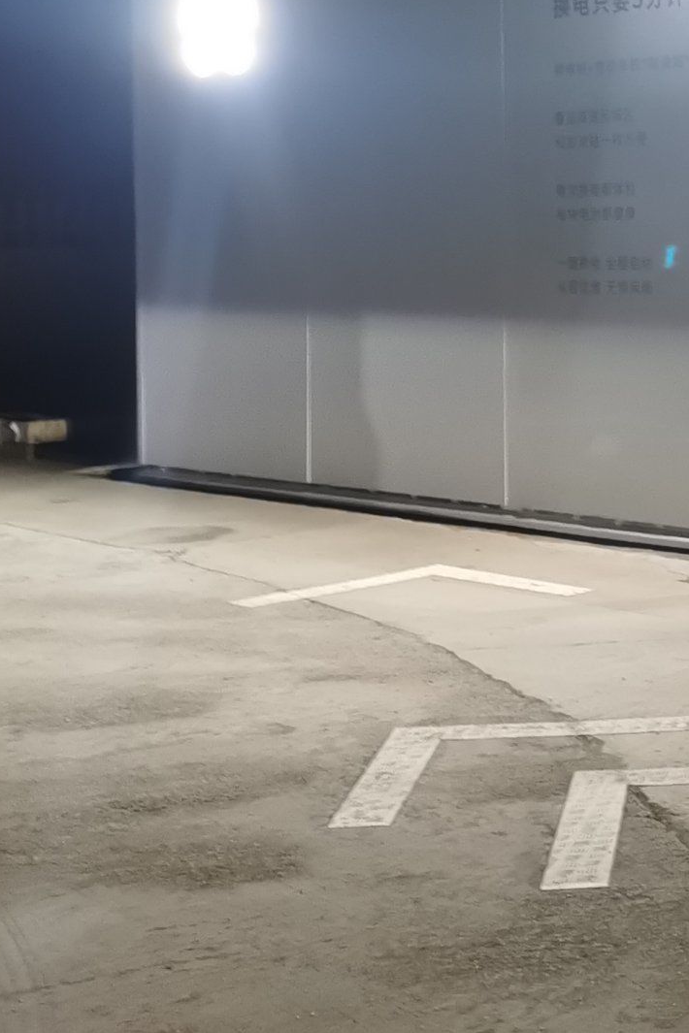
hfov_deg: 17.0
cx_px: 1052
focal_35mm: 72
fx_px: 2067
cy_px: 258
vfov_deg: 27.7
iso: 640
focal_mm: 5.58
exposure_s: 1/20
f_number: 1.8
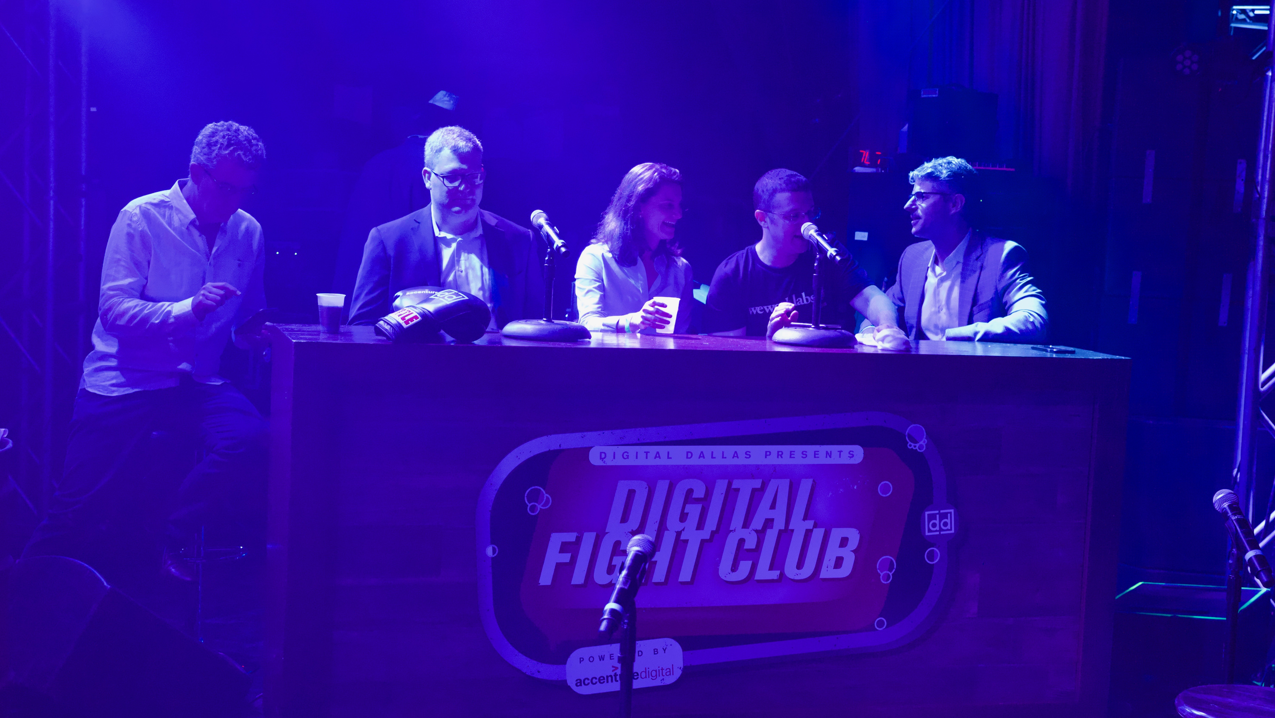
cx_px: 637
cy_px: 380
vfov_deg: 20.7
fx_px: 1961
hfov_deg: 36.0
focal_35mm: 58
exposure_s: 1/250
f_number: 8
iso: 12800
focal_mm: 55
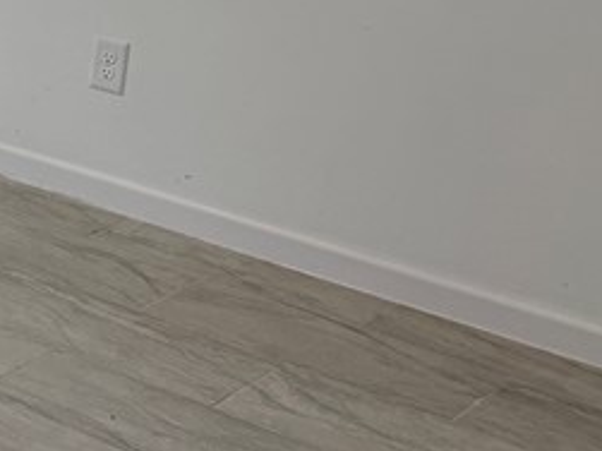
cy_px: -82
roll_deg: -1.8
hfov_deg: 16.2
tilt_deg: -12.7
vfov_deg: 14.6
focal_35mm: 98
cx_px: -544
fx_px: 1703
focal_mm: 6.76
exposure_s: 1/240
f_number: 1.78
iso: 125
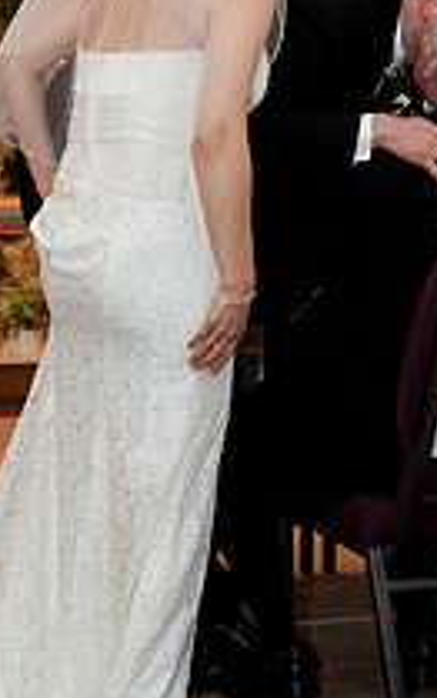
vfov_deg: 18.2
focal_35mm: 114
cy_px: 200
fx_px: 2168
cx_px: 309
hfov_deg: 11.5
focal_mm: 52
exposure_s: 1/60
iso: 1250
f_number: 5.6
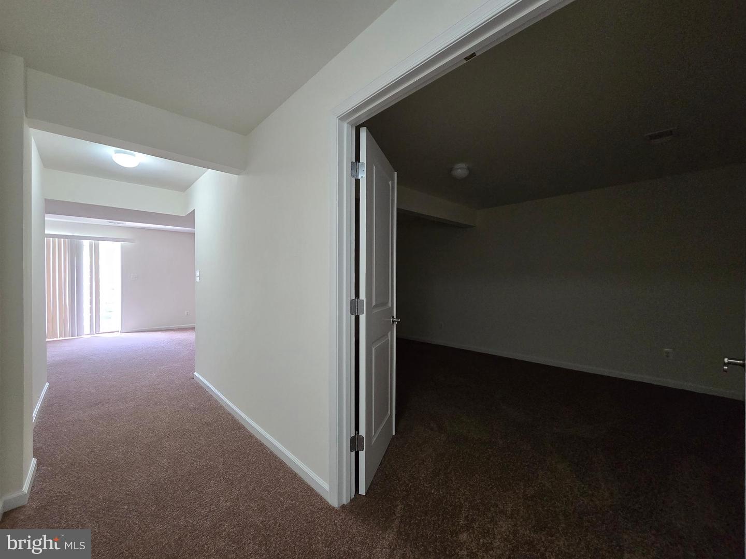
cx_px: 373
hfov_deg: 106.2
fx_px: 280
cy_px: 280
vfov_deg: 89.9
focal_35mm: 13
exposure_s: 1/60
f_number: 2.2
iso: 500
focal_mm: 2.2
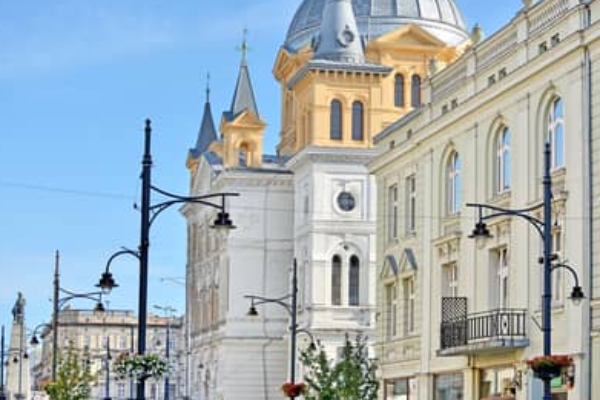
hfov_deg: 26.6
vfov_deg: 18.0
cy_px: 185
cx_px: 278
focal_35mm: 76
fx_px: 1267
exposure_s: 1/400
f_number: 5
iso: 100
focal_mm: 70
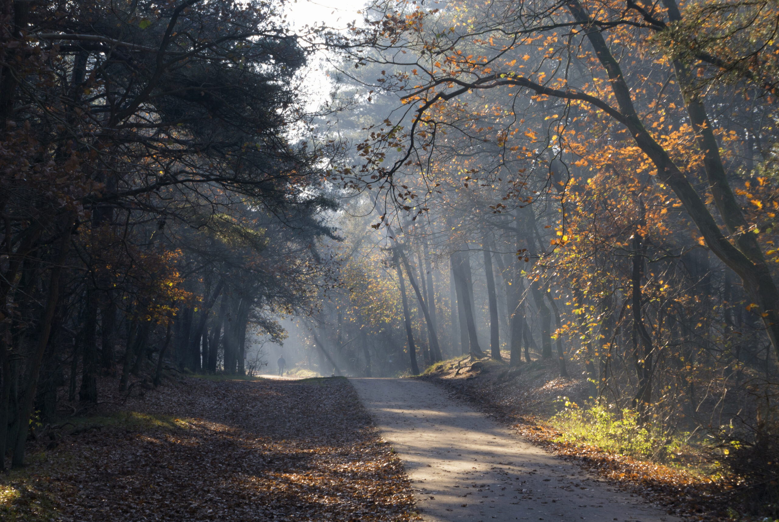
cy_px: 261
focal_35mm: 105
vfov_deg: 13.1
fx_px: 2275
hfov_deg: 19.4
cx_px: 390
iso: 100
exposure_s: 1/40
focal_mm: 70
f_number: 11
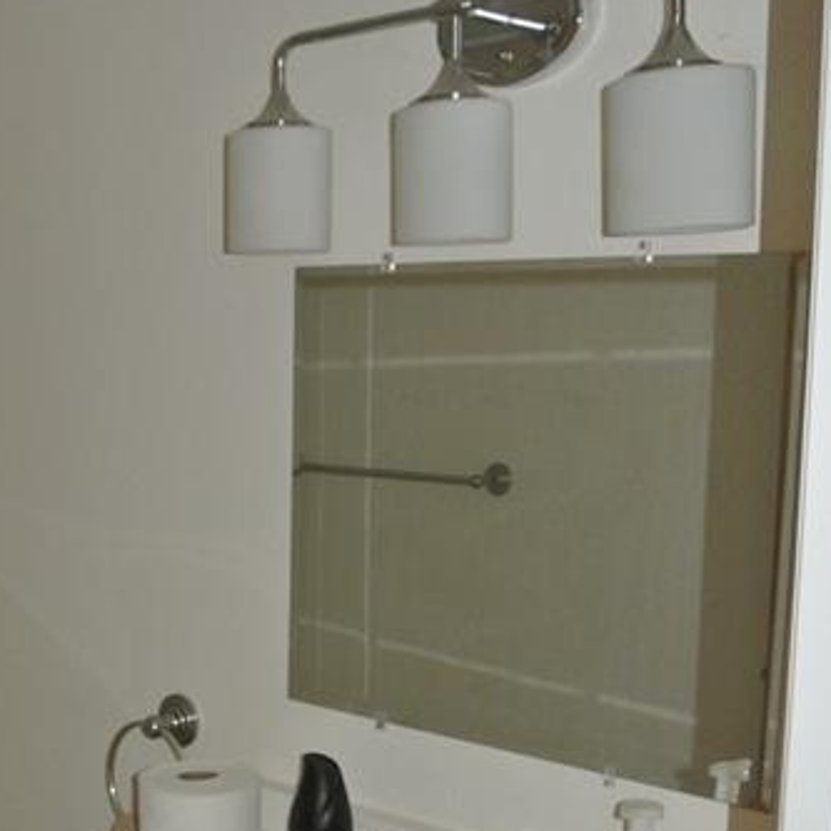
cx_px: 266
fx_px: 1439
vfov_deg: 31.7
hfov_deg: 31.9
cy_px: 609
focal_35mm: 53
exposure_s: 1/60
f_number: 3.5
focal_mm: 10
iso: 1000
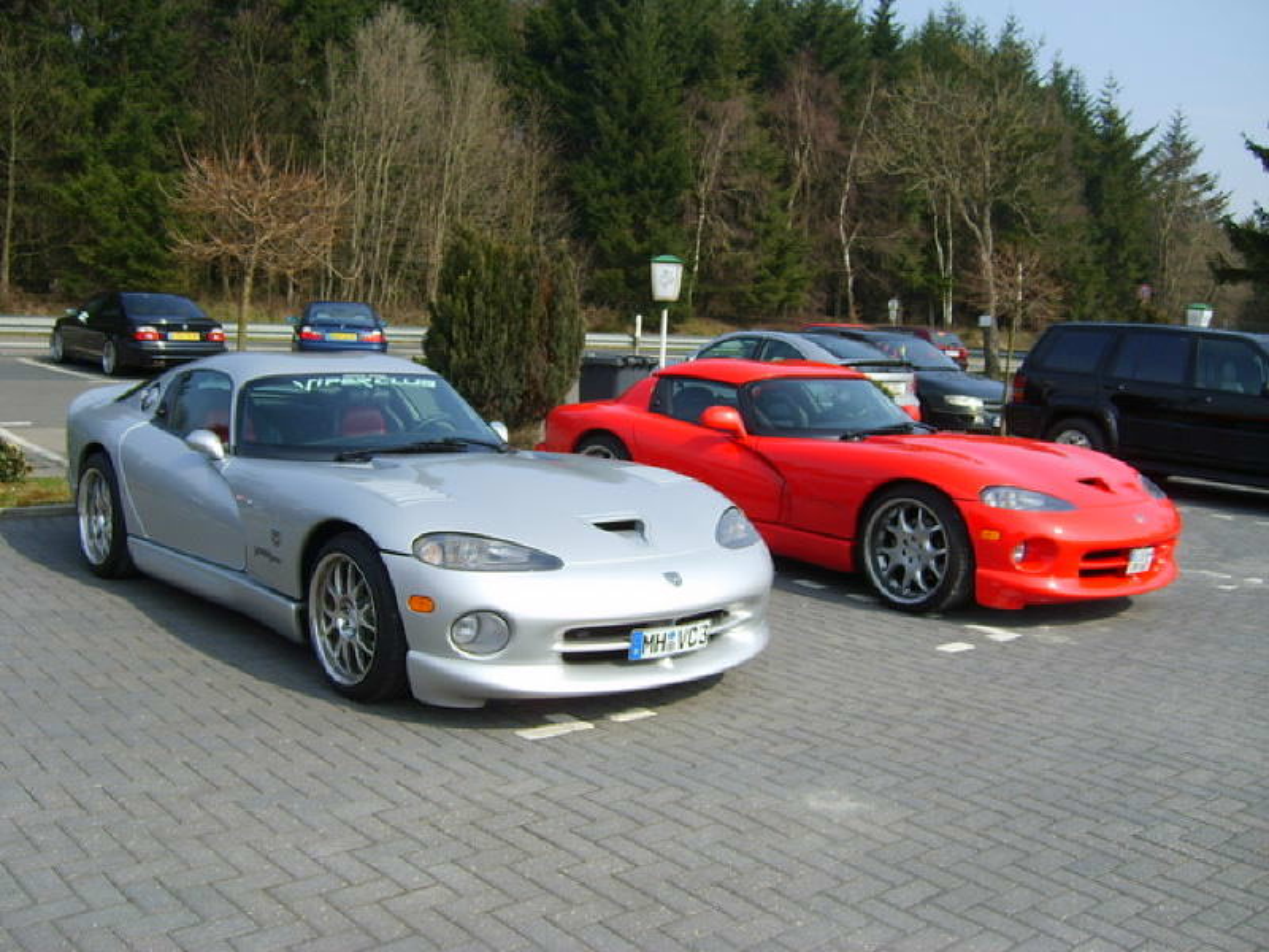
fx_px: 1283
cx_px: 634
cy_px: 476
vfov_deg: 40.7
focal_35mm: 35
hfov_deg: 52.6
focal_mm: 5.8
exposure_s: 1/1000
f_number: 2.8
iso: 50
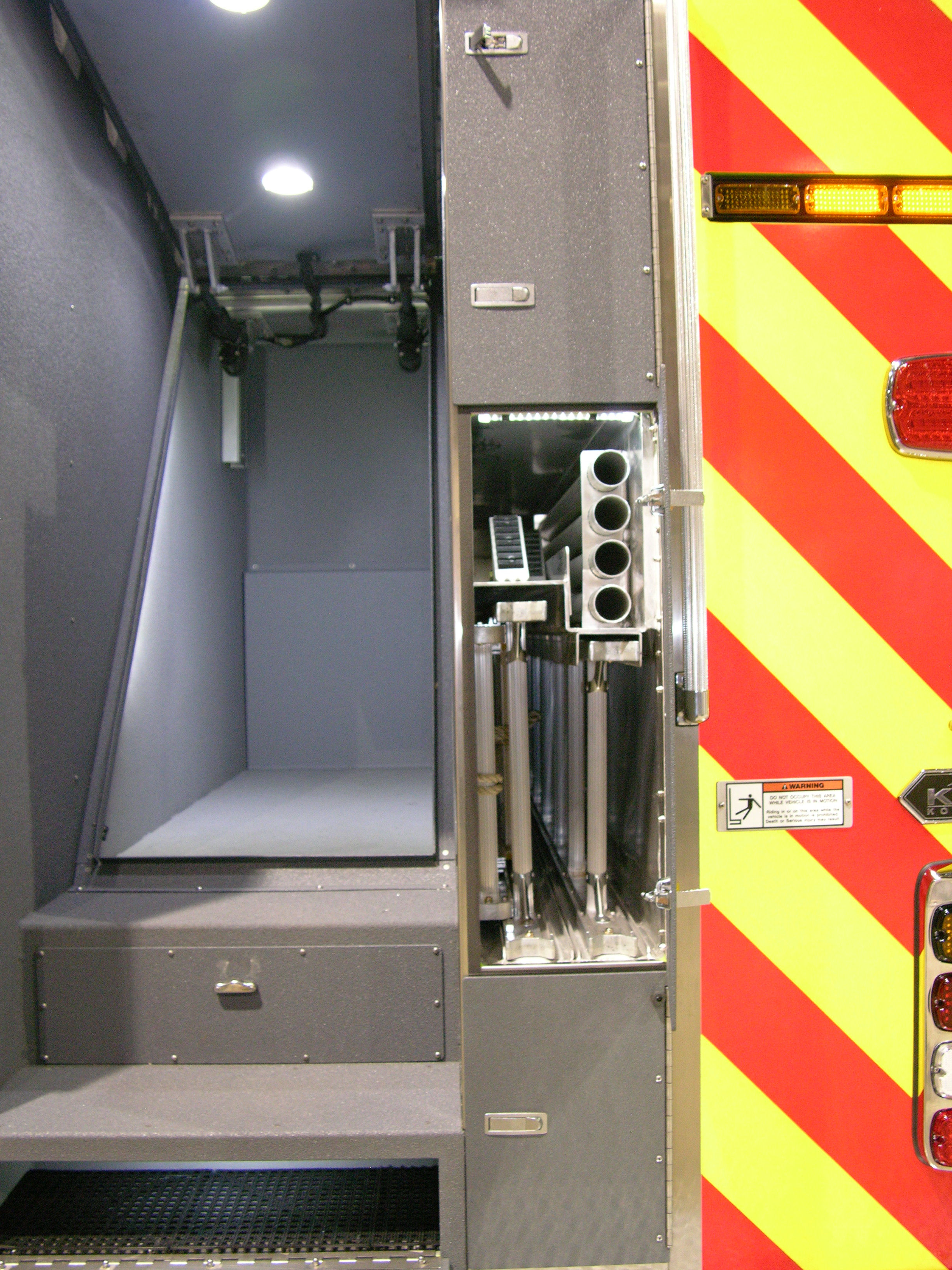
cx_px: 476
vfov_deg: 52.6
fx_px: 1283
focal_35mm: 35
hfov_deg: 40.7
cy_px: 635
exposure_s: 1/11.9
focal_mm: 8.9
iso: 200
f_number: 2.8
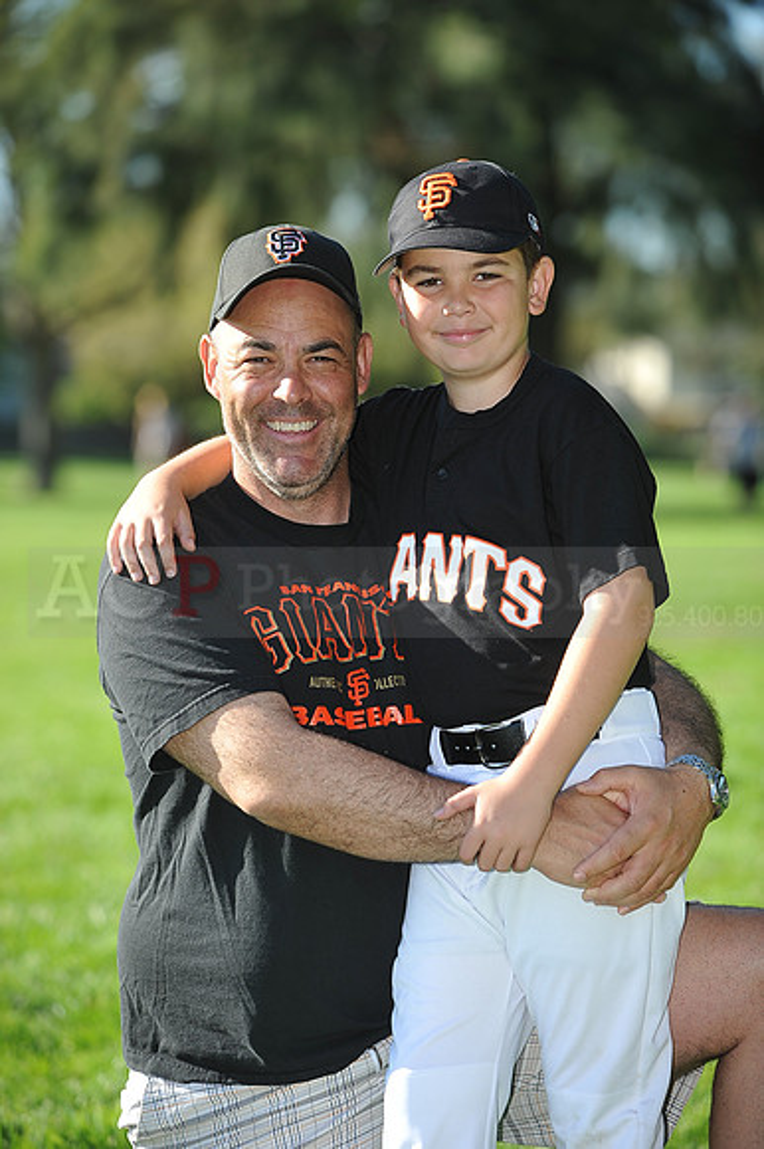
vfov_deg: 15.2
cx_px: 382
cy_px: 574
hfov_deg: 10.1
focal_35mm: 135
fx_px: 4302
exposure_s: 1/800
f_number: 4
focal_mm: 135
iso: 200
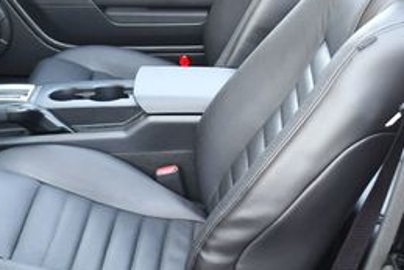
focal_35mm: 89
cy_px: 86
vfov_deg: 15.3
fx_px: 999
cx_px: 105
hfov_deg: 22.7
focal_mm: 18
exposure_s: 1/160
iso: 800
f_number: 3.5
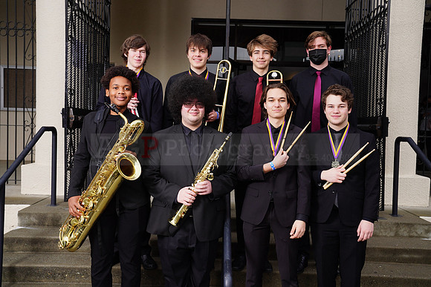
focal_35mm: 37
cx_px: 216
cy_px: 144
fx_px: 443
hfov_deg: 51.9
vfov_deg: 36.0
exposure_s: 1/200
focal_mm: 37
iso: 200
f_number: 7.1
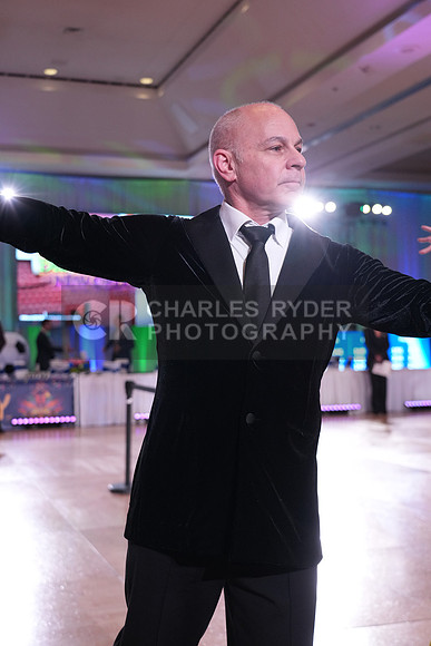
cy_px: 323
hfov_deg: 30.5
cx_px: 216
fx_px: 790
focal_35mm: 44
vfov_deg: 44.5
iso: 2500
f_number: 4
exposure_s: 1/500
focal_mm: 44
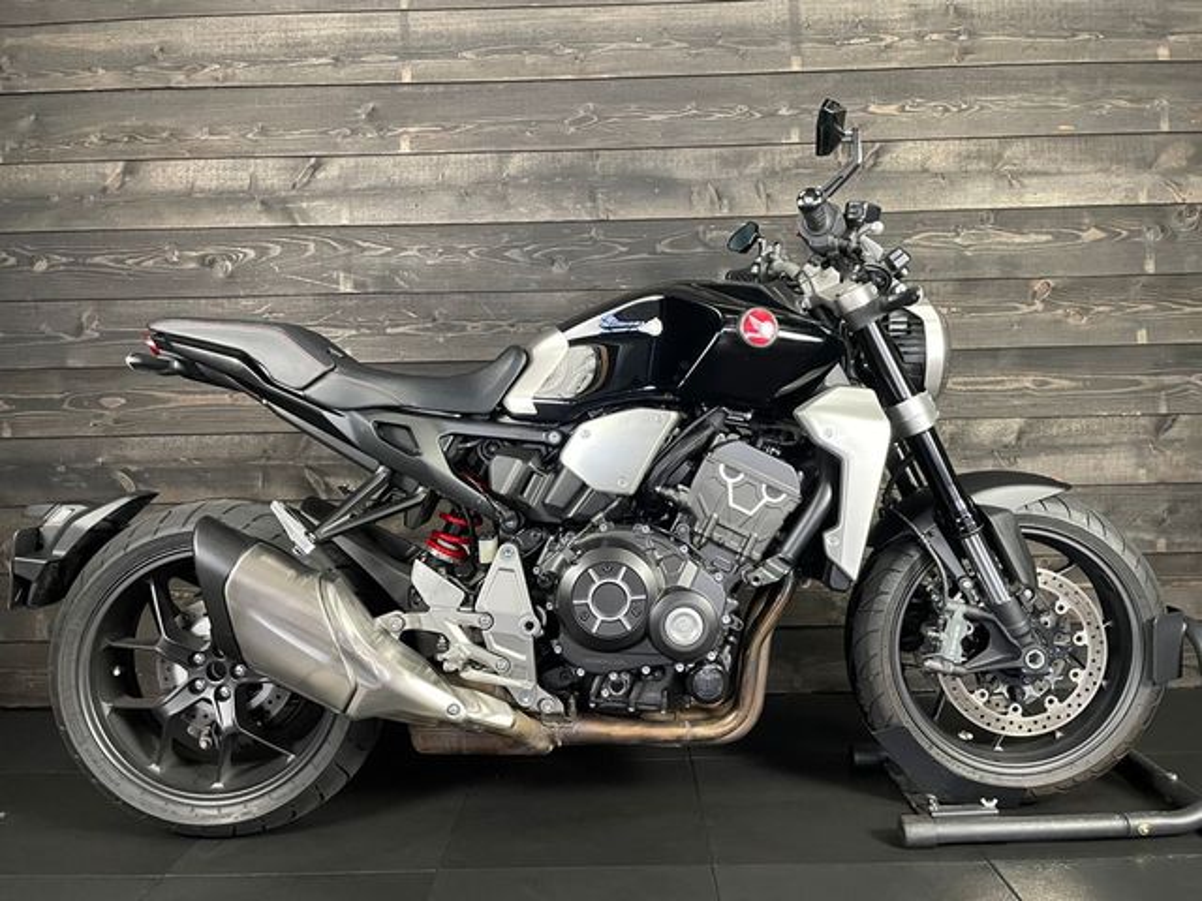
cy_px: 450
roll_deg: +1.4
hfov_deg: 67.3
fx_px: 903
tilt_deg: -1.9
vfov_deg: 53.1
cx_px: 601
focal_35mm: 26
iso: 500
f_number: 1.6
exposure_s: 1/50
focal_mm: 4.2
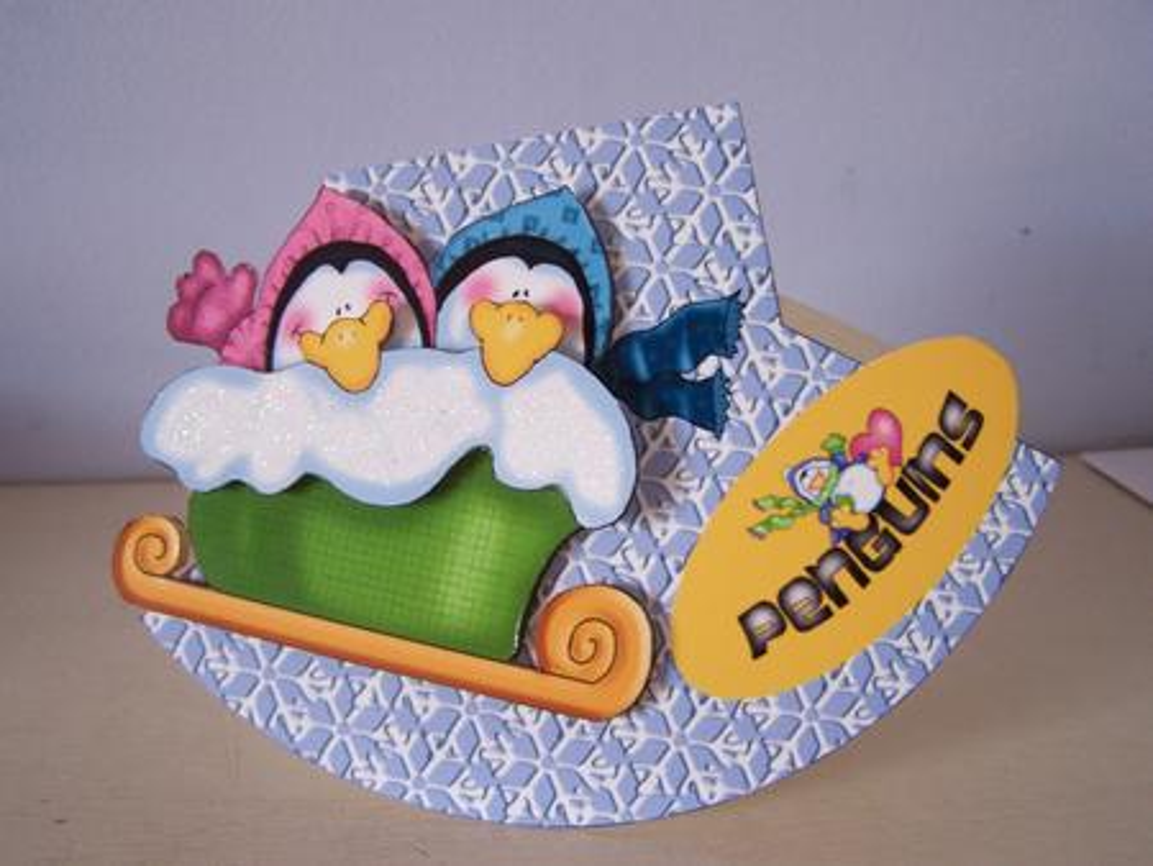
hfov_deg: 49.0
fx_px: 1266
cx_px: 576
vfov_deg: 37.8
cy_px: 433
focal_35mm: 38
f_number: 2.8
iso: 140
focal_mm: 6.3
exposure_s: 1/8
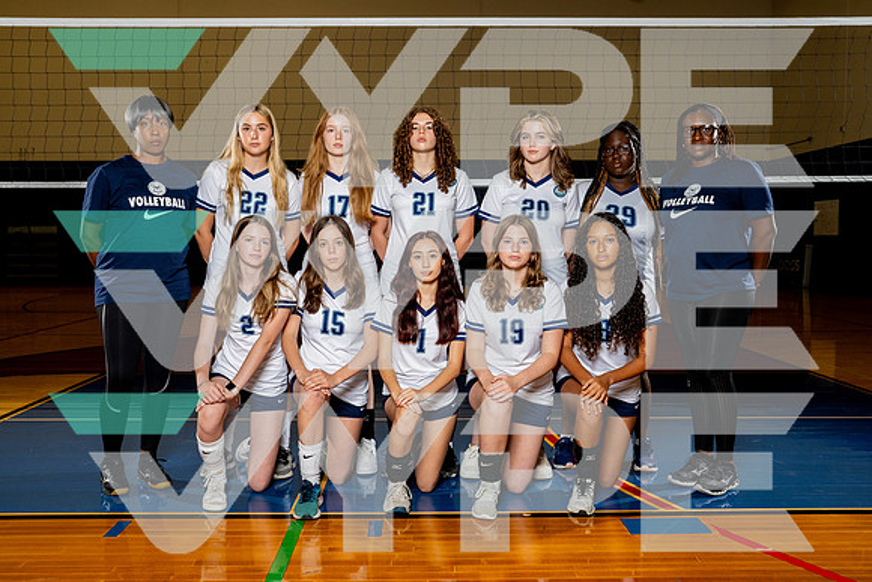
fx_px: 847
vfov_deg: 37.9
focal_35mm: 35
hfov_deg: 54.5
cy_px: 282
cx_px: 432
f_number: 8
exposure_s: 1/250
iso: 1250
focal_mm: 32
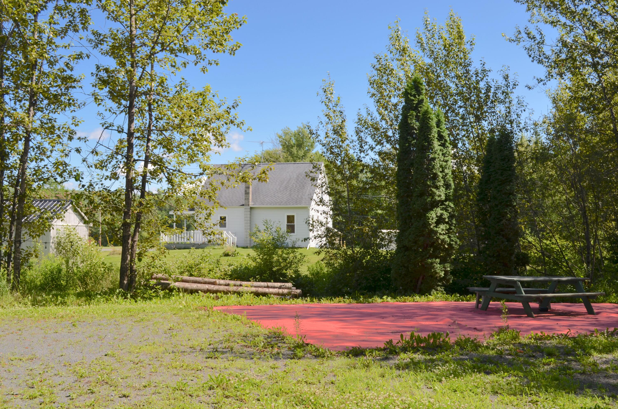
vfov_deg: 31.8
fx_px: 720
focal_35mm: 42
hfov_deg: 46.5
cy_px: 204
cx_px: 309
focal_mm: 28
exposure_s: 1/200
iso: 100
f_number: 8
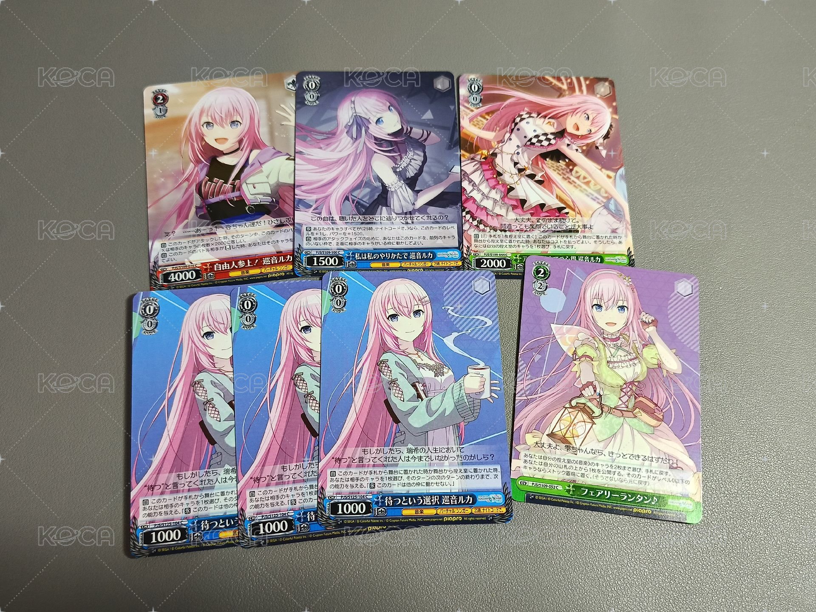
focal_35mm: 29
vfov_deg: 48.2
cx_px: 408
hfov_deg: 61.7
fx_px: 684
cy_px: 306
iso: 800
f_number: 1.75
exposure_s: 1/60
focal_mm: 5.24
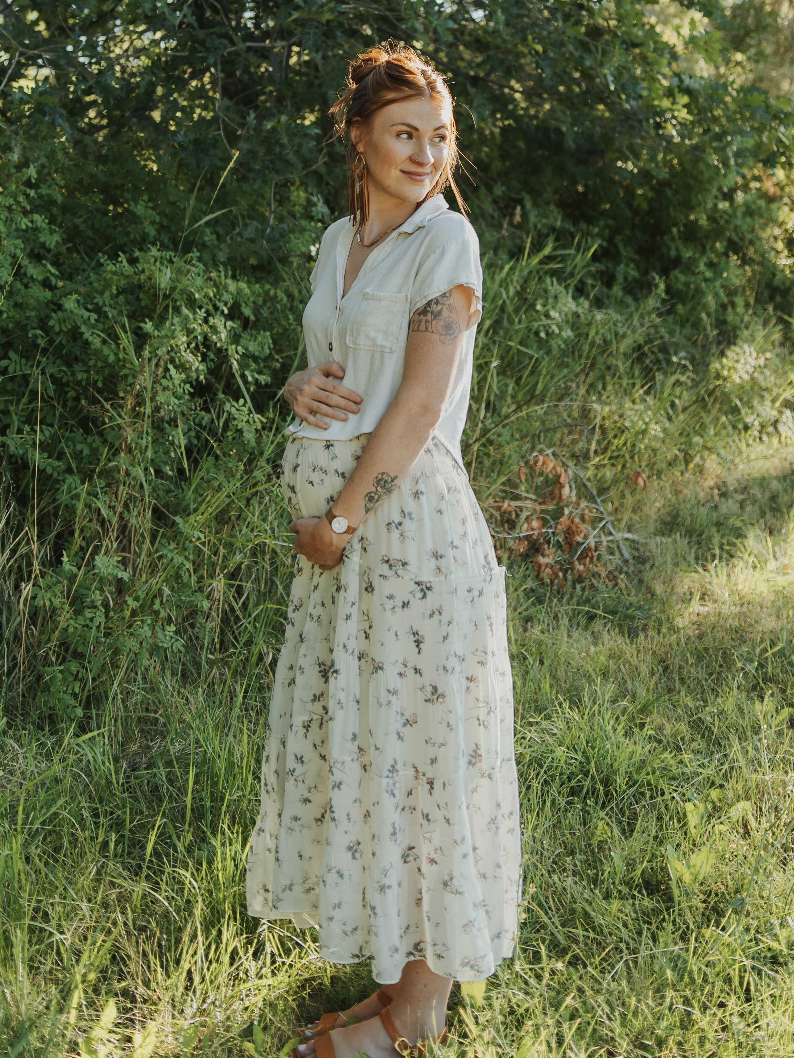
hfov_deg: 39.7
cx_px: 395
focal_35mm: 36
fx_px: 1101
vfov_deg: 51.3
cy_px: 501
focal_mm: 22
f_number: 1.8
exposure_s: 1/800
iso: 125
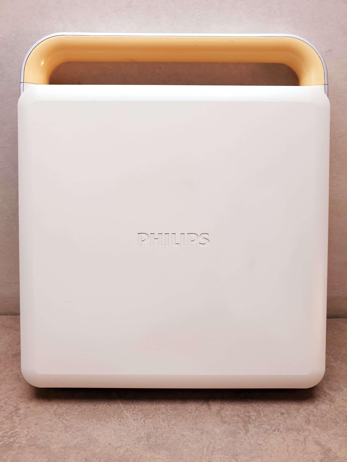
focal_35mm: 26
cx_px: 174
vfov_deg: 67.3
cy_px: 231
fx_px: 348
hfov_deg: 53.1
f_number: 2.4
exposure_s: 1/100
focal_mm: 4.3
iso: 80
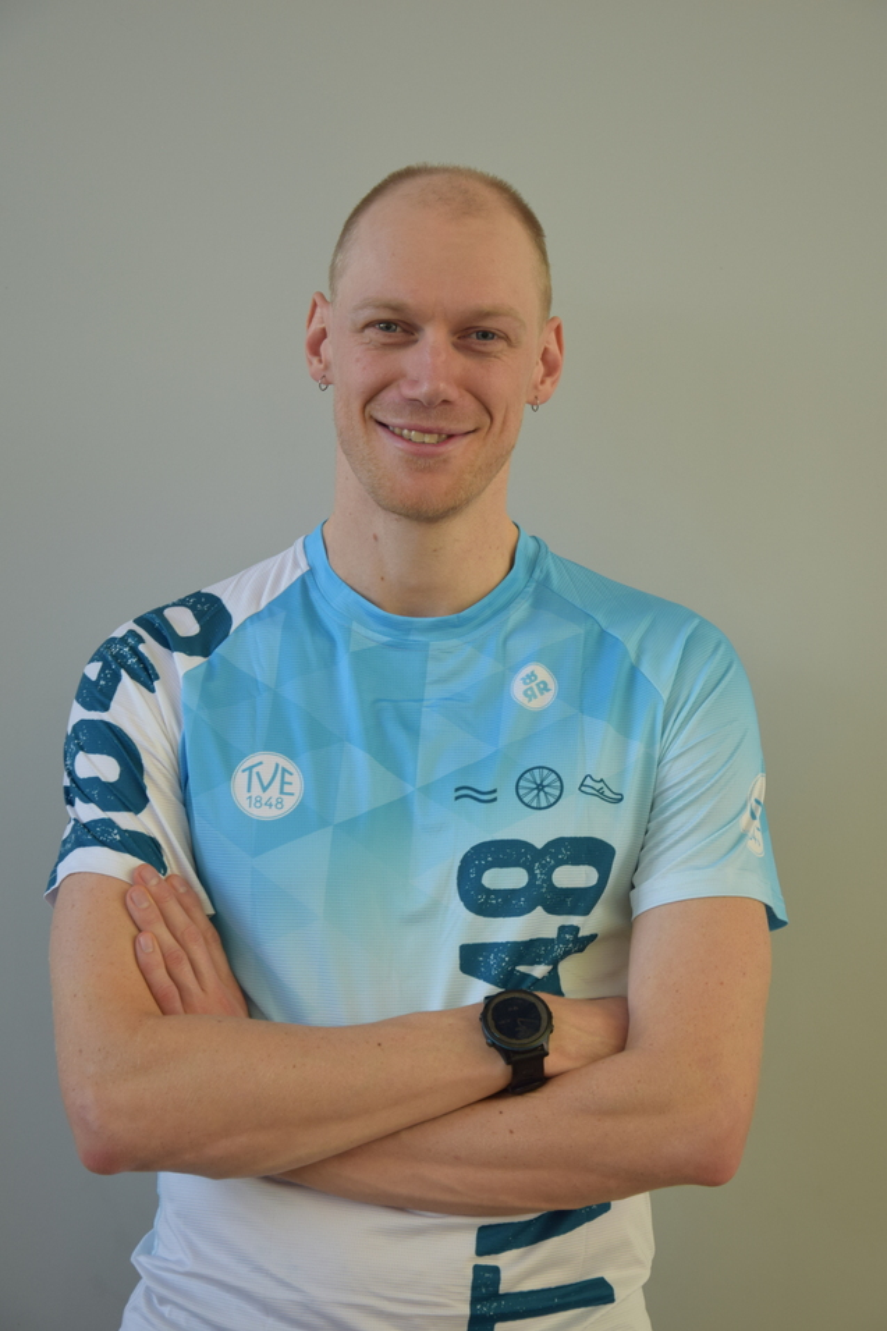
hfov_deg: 17.5
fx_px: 2884
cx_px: 444
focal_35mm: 78
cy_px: 666
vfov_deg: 26.0
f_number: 5
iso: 400
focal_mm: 52
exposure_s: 1/100
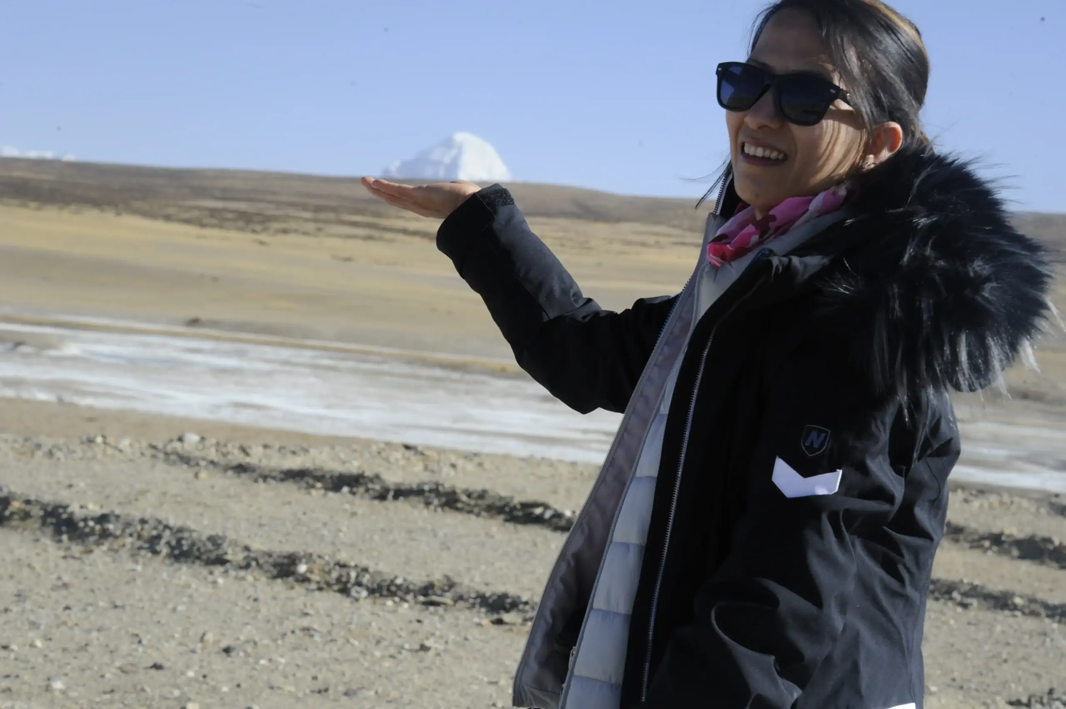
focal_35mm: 100
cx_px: 533
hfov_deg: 20.4
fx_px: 2959
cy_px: 354
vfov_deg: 13.7
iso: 1250
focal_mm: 100
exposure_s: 1/800
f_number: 14
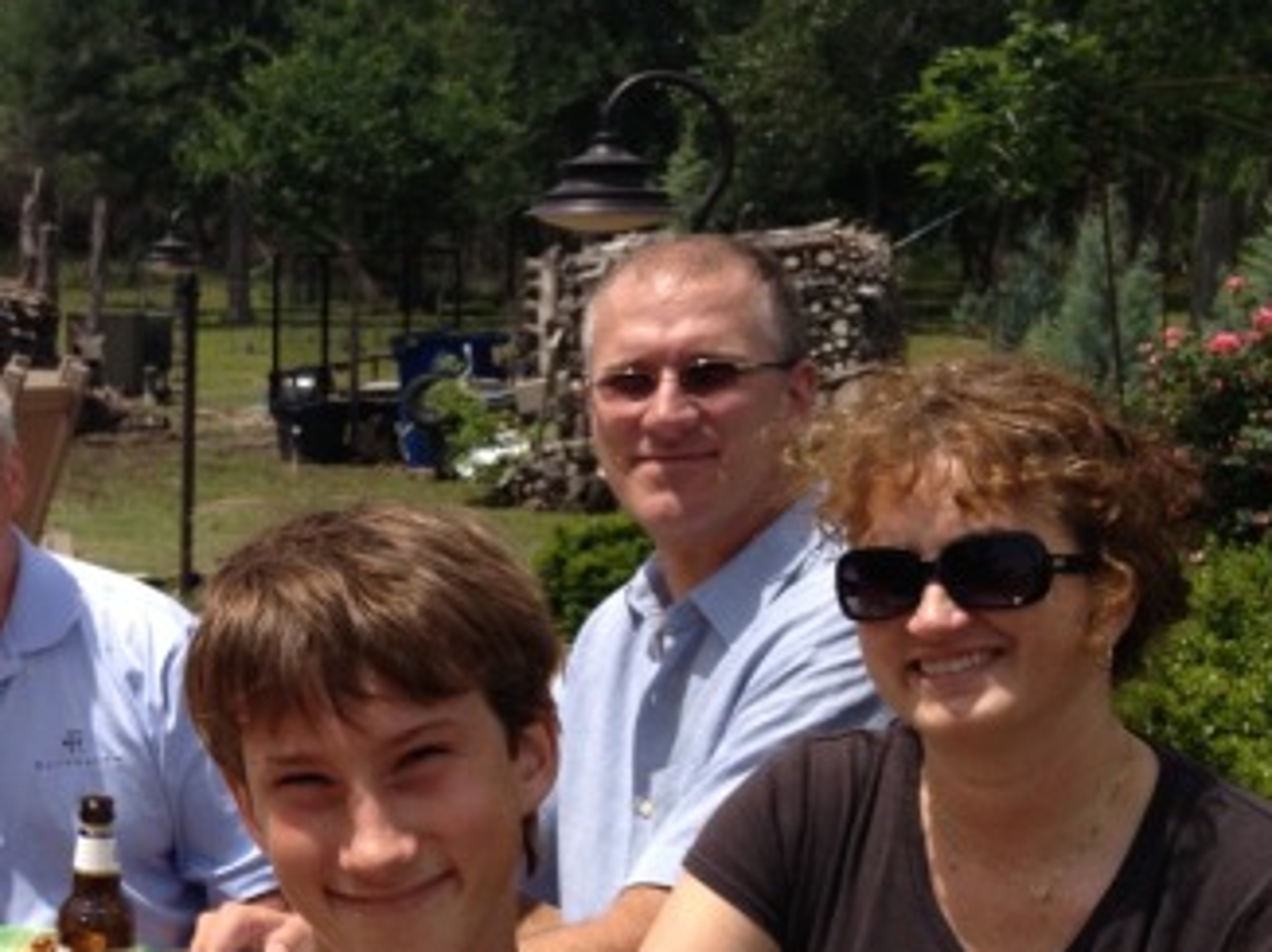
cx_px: -219
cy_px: 620
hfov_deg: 21.3
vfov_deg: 17.1
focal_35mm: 86
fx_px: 3158
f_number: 2.4
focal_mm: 4.28
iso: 50
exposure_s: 1/2037
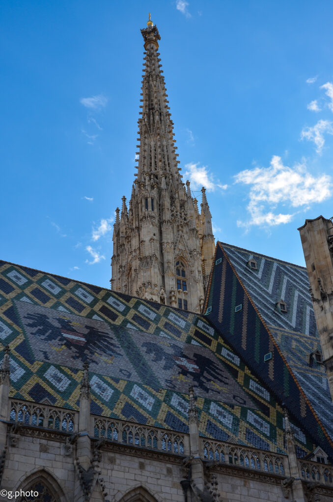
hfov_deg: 23.7
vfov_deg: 35.1
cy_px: 251
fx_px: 795
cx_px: 166
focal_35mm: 57
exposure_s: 1/500
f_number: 7.1
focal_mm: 38
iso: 160
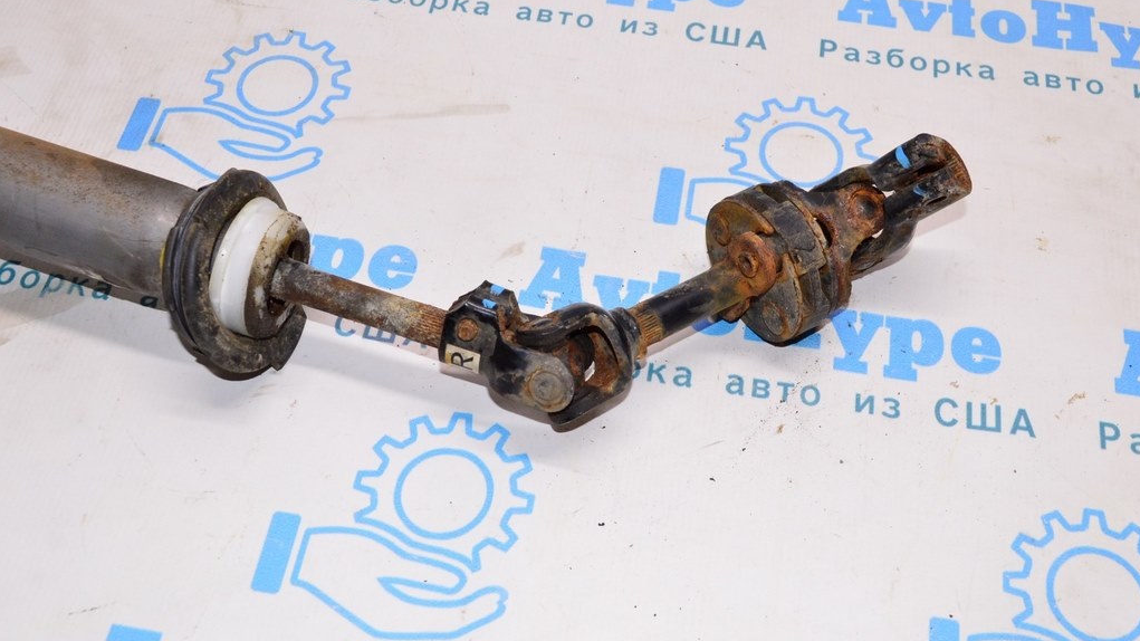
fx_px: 1285
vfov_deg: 28.0
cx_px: 571
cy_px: 307
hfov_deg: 47.8
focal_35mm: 43
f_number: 8
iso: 1600
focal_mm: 27
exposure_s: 1/80
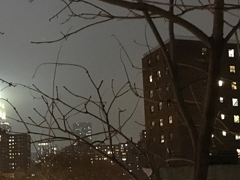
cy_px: 120
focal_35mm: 70
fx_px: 485
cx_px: 25
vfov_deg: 20.9
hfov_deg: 26.9
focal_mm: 4.15
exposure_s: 1/15
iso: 1000
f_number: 2.2
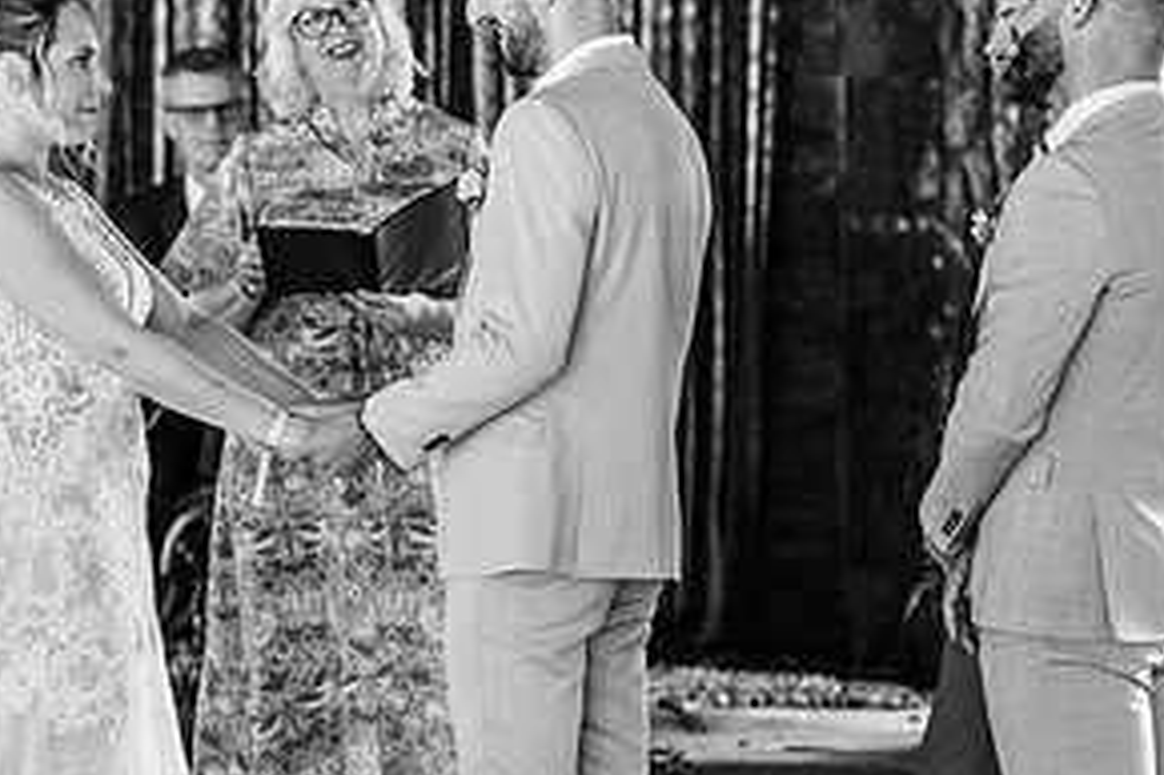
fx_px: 5493
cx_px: 329
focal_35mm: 170
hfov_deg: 12.1
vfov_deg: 8.1
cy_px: 530
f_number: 2.5
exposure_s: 1/200
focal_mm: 85
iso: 1000
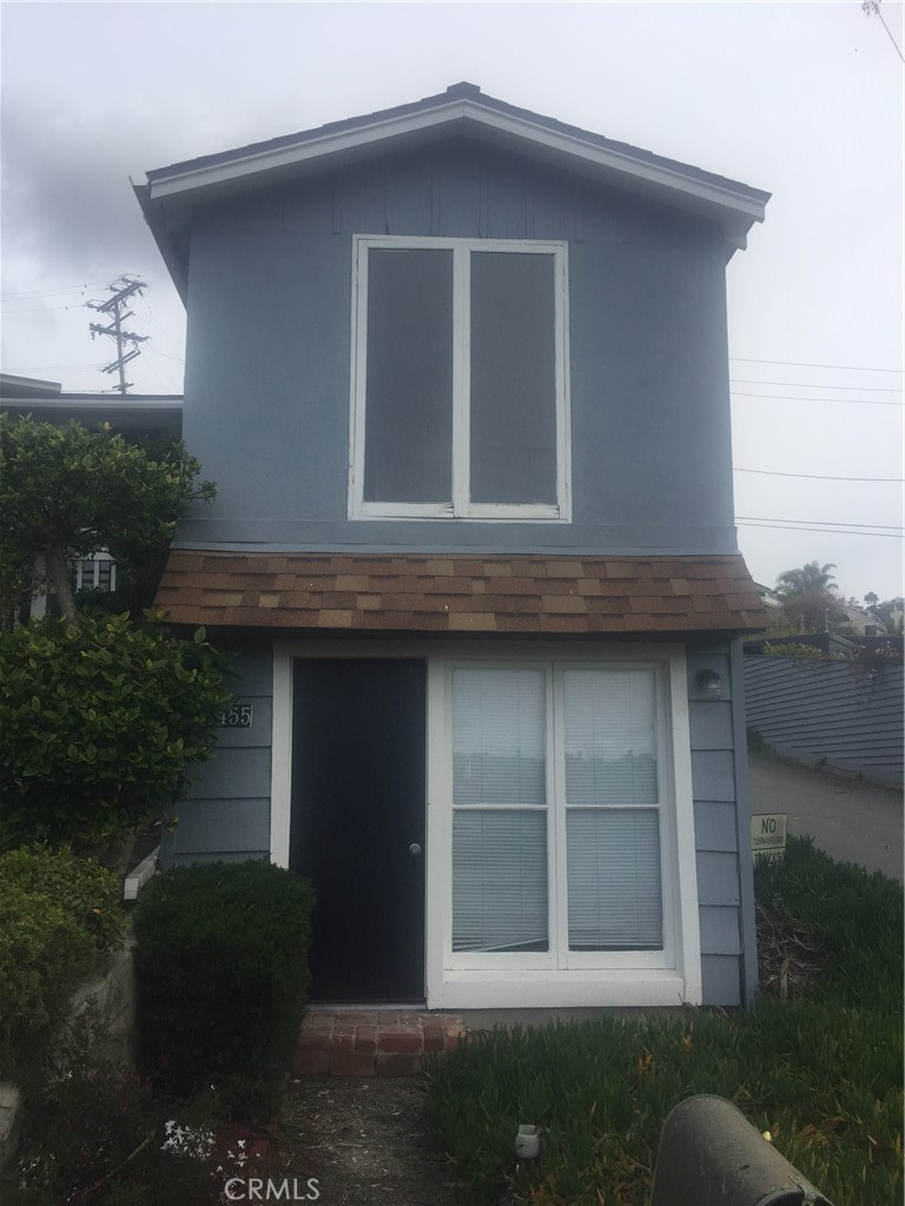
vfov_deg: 61.7
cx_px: 452
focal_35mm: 29
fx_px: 1011
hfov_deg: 48.2
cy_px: 603
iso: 32
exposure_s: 1/1980
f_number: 2.2
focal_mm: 4.15
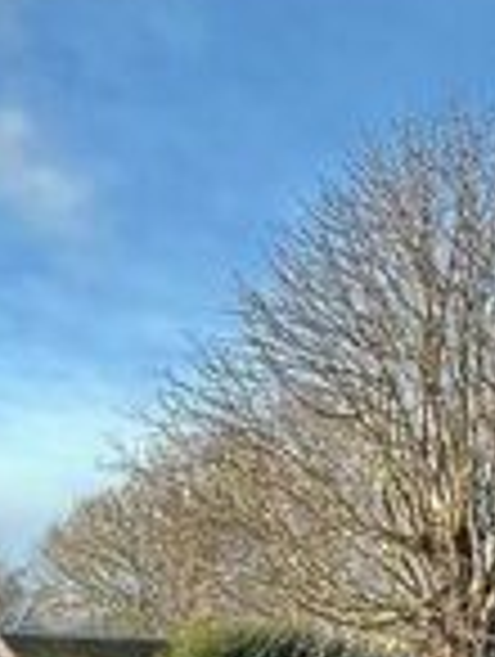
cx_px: -58
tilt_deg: +2.2
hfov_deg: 20.9
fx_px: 1274
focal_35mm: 67
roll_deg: -1.5
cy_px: 610
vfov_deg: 27.7
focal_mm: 2.22
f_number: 2.2
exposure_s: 1/842
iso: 40
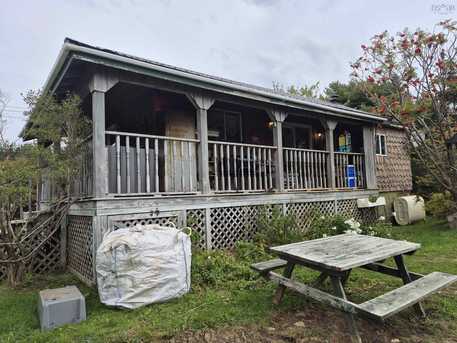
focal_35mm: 23
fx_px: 304
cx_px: 228
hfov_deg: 73.9
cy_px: 172
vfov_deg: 58.9
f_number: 1.8
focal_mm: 5.4
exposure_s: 1/868
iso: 25
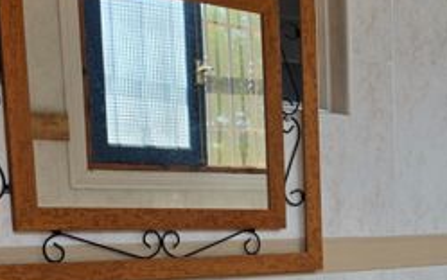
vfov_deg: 18.0
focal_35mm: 69
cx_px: 372
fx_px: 841
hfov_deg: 28.9
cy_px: 337
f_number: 1.4
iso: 64
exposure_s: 1/1814
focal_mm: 6.5
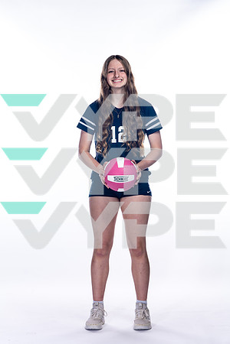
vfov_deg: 20.0
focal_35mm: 102
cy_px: 172
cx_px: 115
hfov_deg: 13.4
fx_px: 977
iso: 400
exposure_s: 1/250
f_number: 5.6
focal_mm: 102
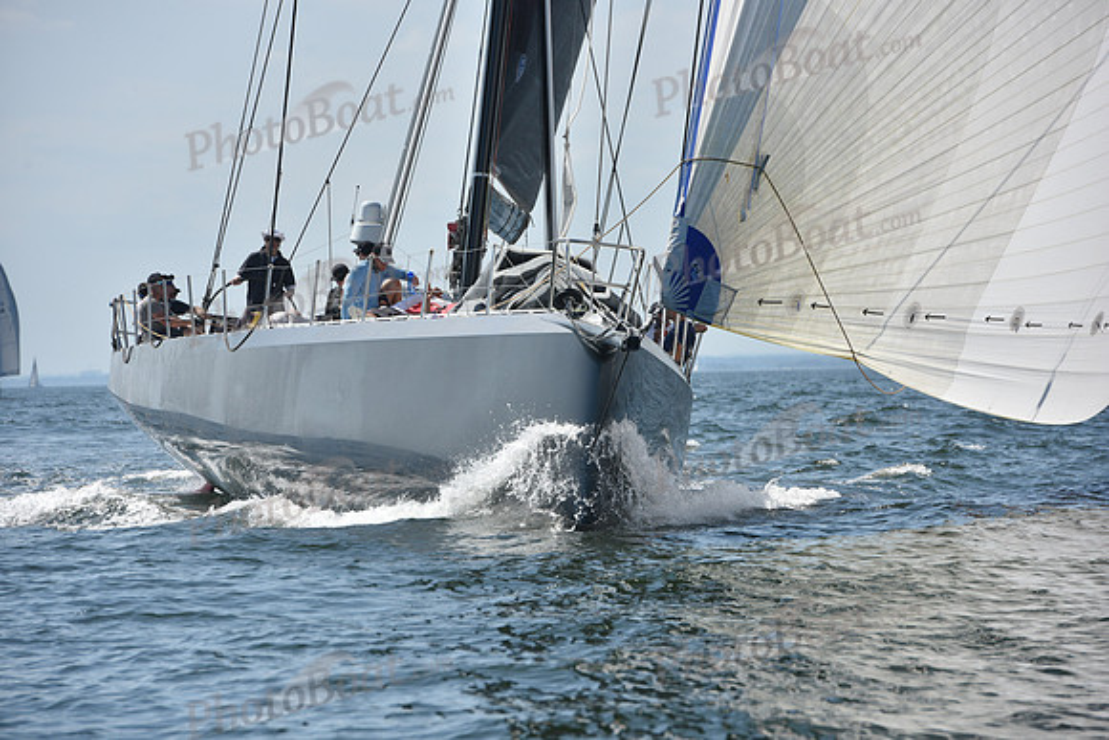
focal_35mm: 200
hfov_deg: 10.3
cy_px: 370
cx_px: 554
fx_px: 6162
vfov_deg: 6.9
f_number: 8
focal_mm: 200
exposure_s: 1/1250
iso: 250
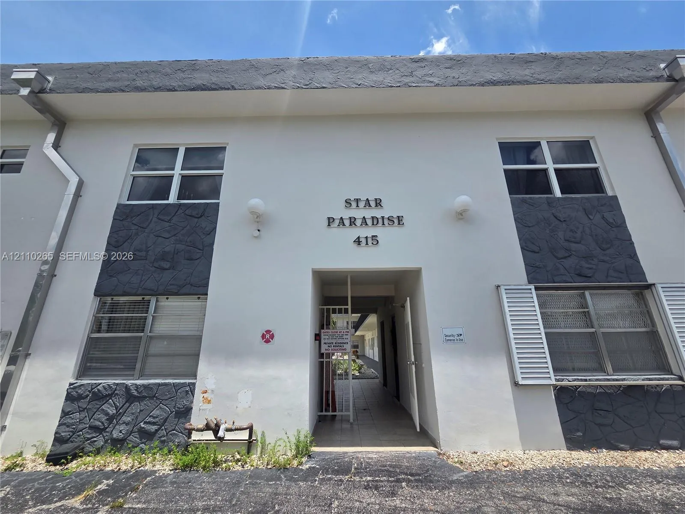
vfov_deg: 89.9
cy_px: 257
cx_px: 342
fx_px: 257
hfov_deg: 106.2
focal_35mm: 13
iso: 64
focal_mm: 2.2
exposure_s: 1/2000
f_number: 2.2
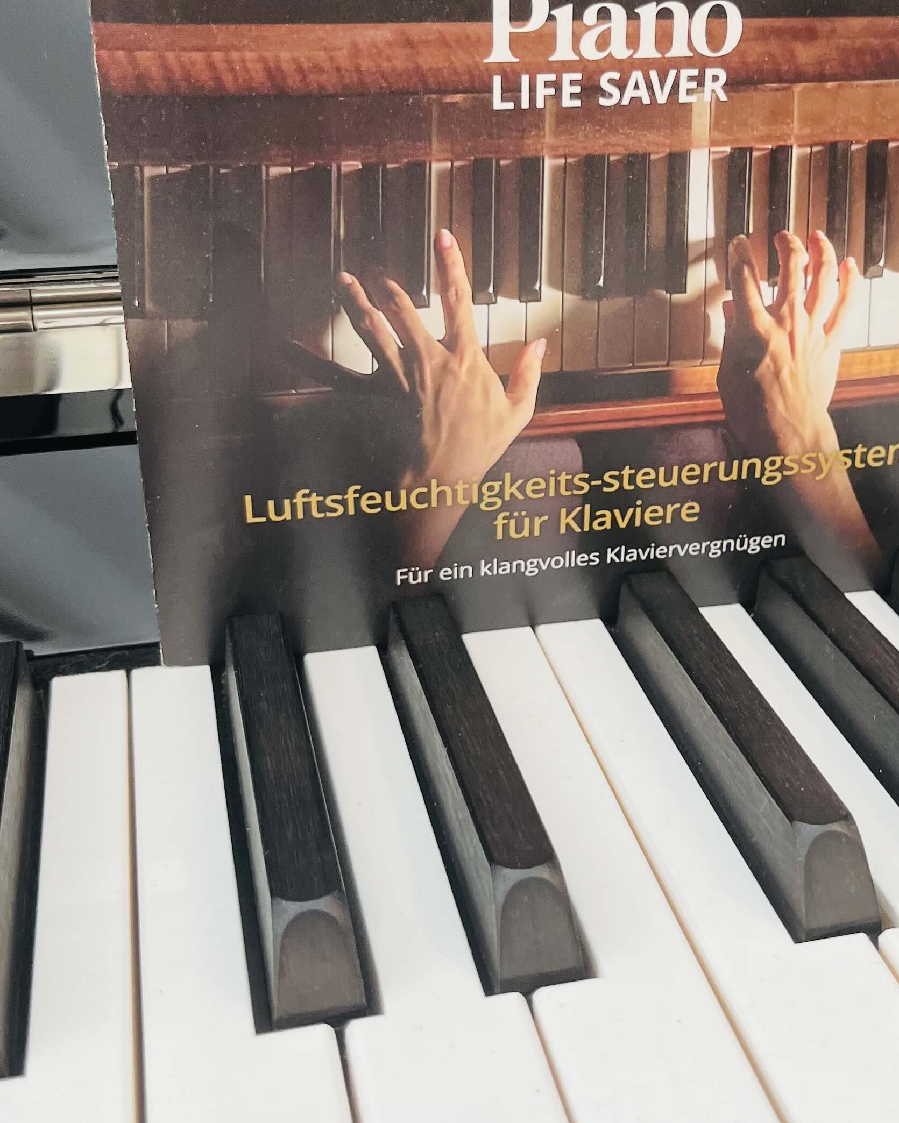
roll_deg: -0.9
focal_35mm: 49
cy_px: 536
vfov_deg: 38.0
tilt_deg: -25.0
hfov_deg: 30.4
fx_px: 1629
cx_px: 650
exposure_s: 1/100
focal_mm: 5.1
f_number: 1.6
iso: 80
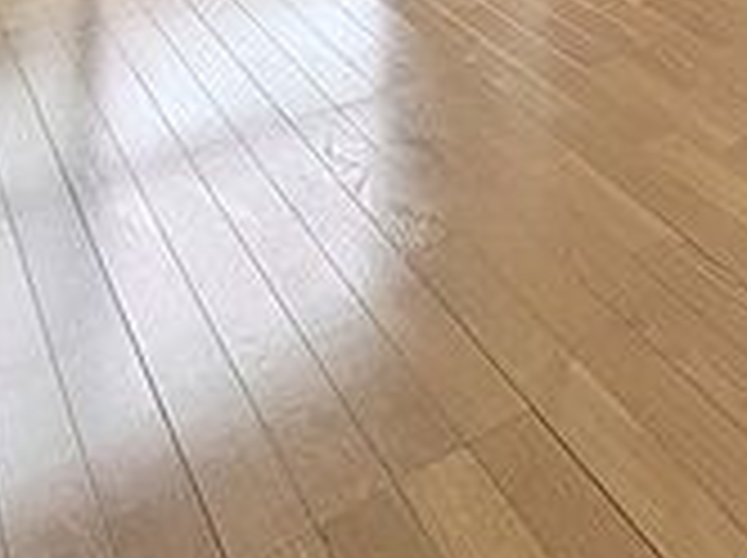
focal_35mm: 54
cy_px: -472
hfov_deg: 30.6
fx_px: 1164
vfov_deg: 19.4
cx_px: 878
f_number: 2.2
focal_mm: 1.83
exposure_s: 1/269
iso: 49
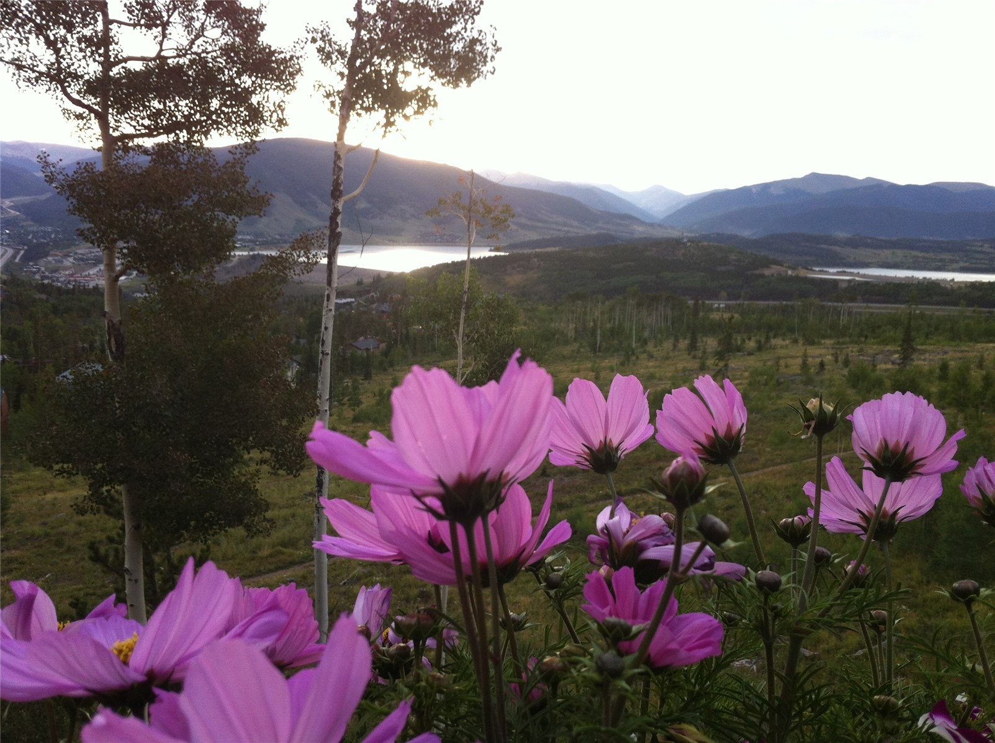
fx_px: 1004
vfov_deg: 40.6
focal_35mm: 35
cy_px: 372
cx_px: 498
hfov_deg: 52.7
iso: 80
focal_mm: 3.85
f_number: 2.8
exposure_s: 1/120
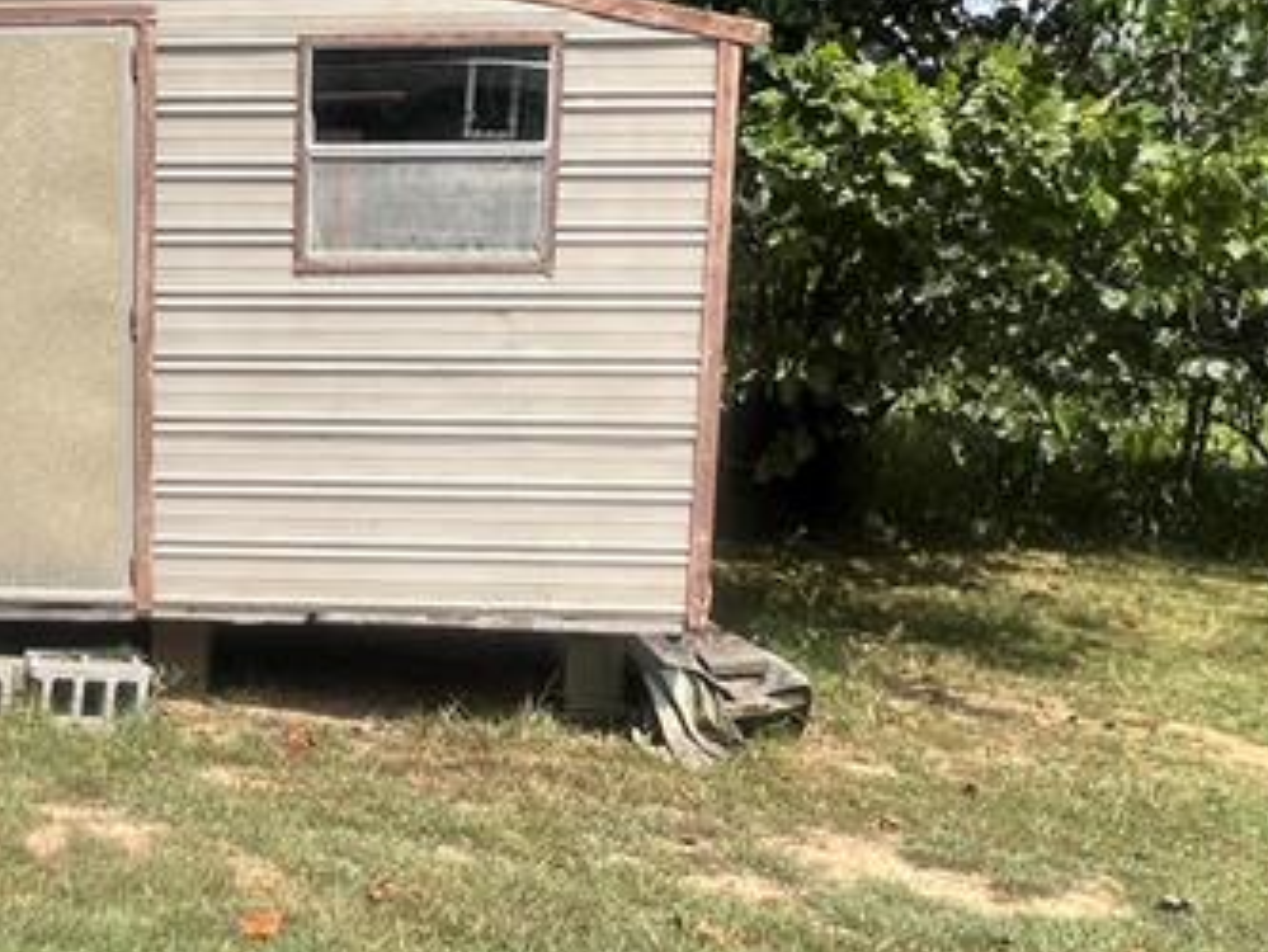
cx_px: 107
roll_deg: -0.7
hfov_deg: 42.6
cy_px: 472
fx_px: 1466
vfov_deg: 36.0
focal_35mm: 40
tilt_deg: -6.7
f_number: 1.8
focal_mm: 1.57
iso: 32
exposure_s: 1/1783
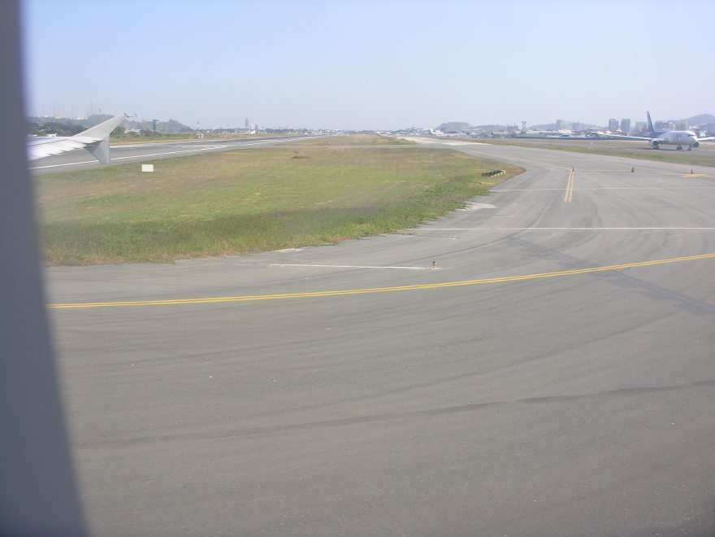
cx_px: 358
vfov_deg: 40.7
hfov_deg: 52.6
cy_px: 268
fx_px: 723
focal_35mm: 35
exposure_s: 1/188
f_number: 5
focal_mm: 8.9
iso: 50
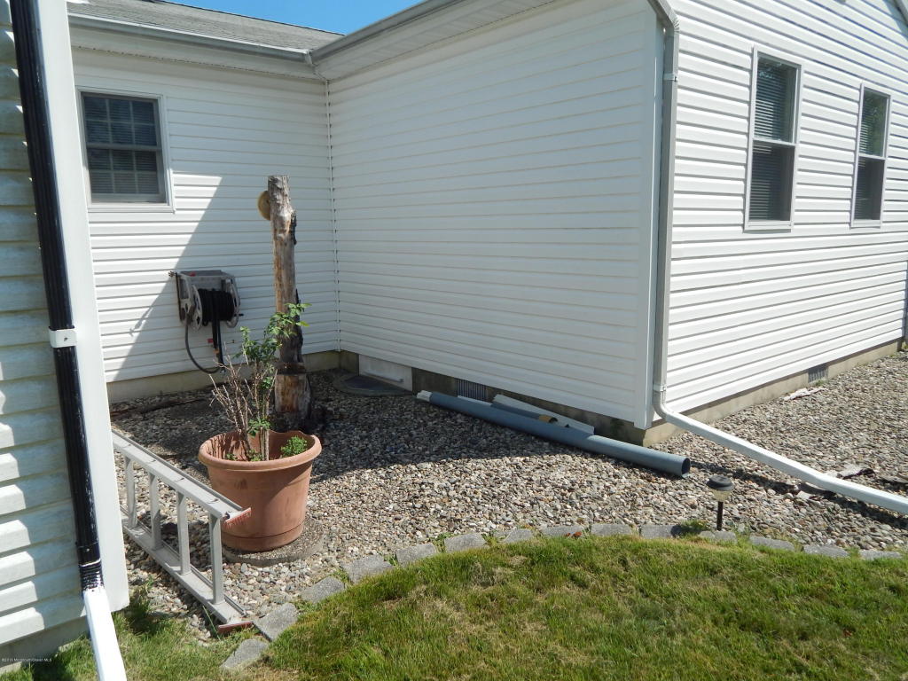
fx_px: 656
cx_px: 454
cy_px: 340
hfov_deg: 69.4
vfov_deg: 54.9
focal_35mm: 25
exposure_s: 1/640
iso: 125
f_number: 6.1
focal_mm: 4.5
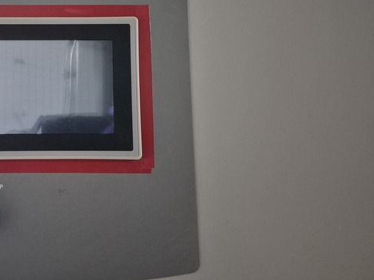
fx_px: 411
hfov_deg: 46.0
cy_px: 69
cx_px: 66
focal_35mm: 38
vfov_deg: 36.8
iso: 1600
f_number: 1.8
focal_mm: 5.4
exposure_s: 1/40
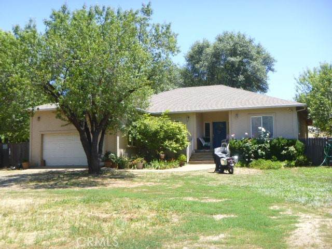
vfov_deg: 30.9
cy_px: 124
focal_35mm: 47
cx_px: 166
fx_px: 451
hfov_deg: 40.4
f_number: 4.8
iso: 100
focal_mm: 8.4
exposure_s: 1/125
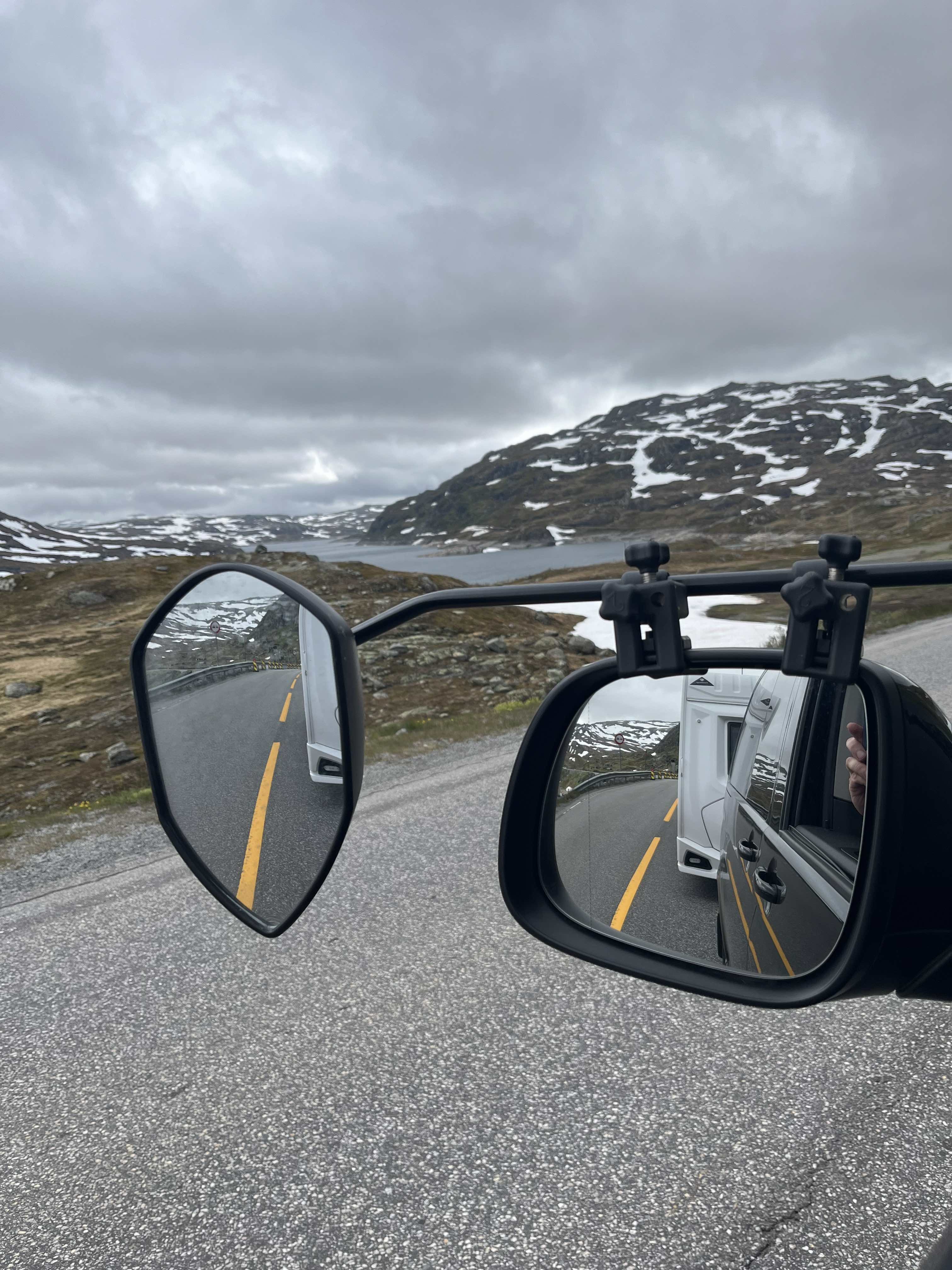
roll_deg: +5.4
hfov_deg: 53.1
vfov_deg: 67.3
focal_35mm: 26
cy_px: 635
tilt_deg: -7.5
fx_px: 953
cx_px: 476
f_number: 1.6
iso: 50
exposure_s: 1/2899
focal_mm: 5.1
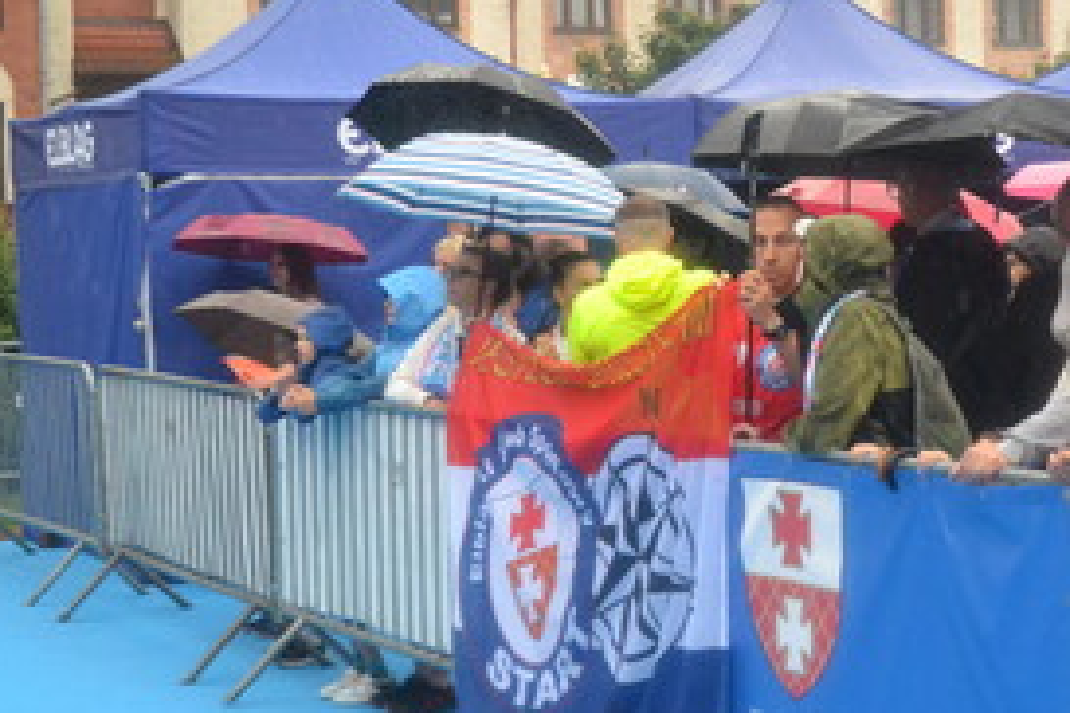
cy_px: 349
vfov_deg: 15.4
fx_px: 2645
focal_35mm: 89
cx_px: 780
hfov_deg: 22.7
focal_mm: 38
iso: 3200
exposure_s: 1/400
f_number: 5
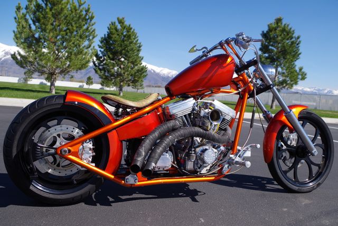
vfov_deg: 36.9
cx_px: 169
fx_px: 338
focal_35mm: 36
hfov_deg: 53.1
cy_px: 113
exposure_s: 1/320
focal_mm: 24.38
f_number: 7.1
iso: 100
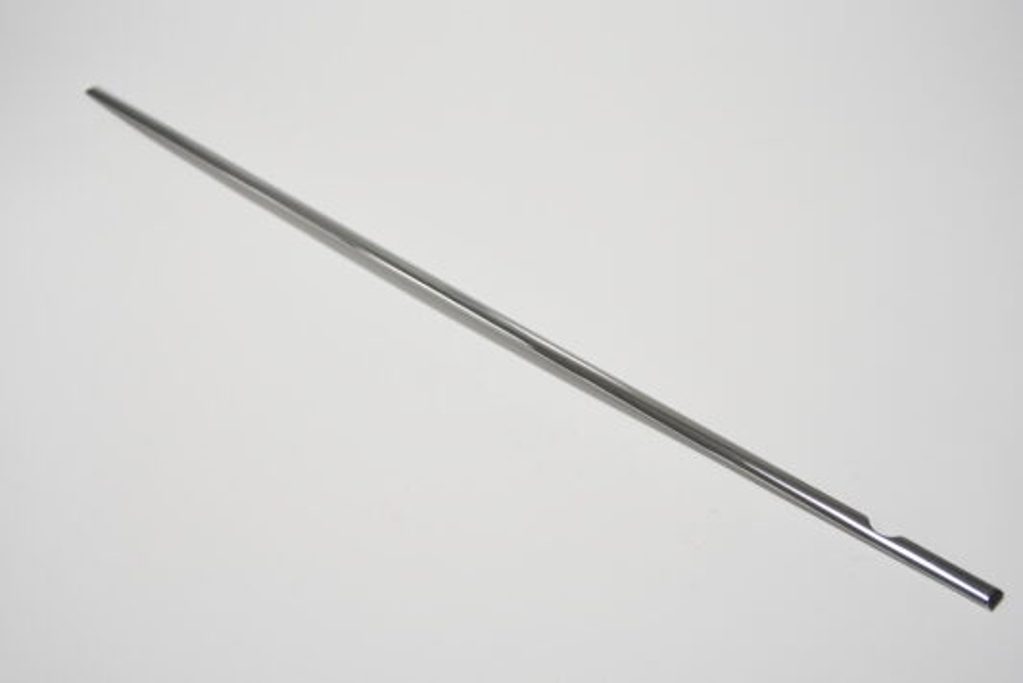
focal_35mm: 46
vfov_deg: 29.0
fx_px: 1322
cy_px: 342
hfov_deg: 42.3
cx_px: 512
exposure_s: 1/100
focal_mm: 31
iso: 320
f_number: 2.8
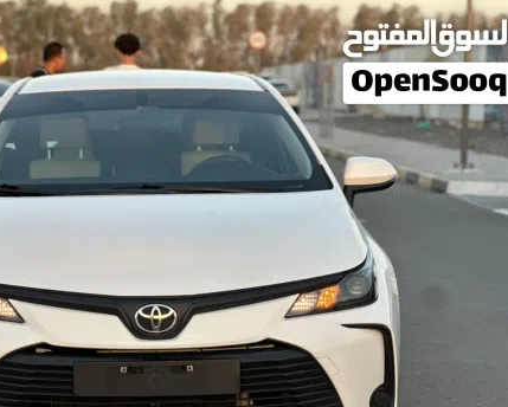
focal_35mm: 112
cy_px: 274
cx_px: 165
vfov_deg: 13.8
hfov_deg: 17.1
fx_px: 1685
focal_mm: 9
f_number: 2.8
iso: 50
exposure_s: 1/121
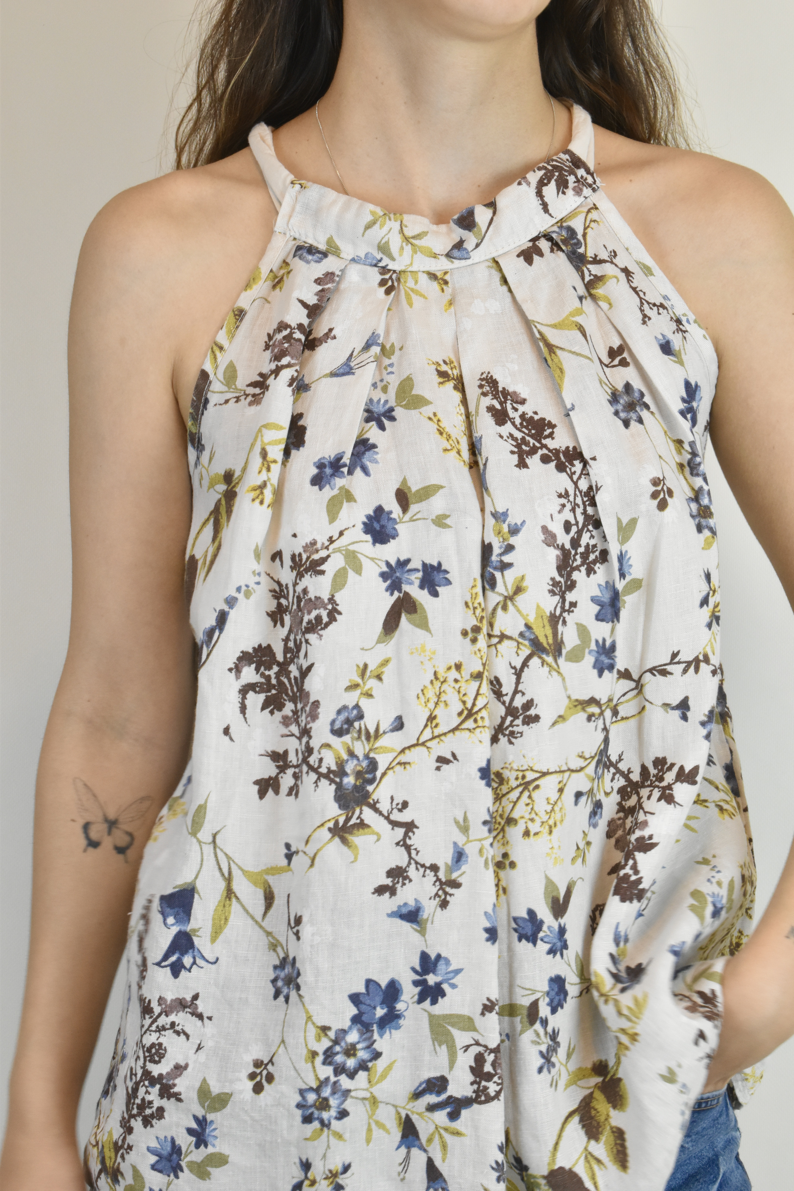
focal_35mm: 82
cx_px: 397
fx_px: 2729
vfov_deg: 24.6
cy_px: 596
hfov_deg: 16.6
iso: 1600
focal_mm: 55
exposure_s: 1/30
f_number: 18
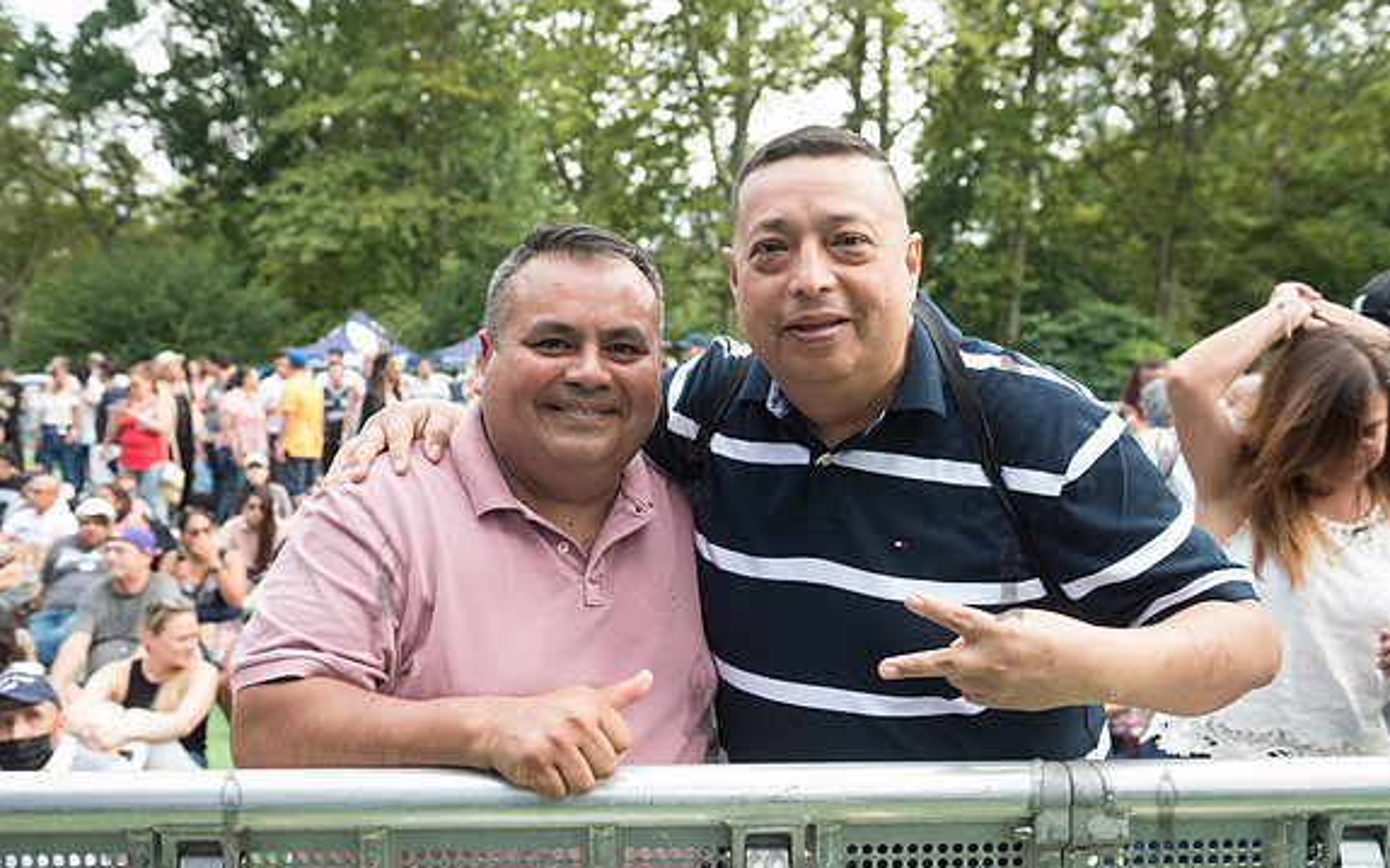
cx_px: 696
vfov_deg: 35.3
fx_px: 1363
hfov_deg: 54.0
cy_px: 461
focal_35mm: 36
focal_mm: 35
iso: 500
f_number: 4.5
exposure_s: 1/320
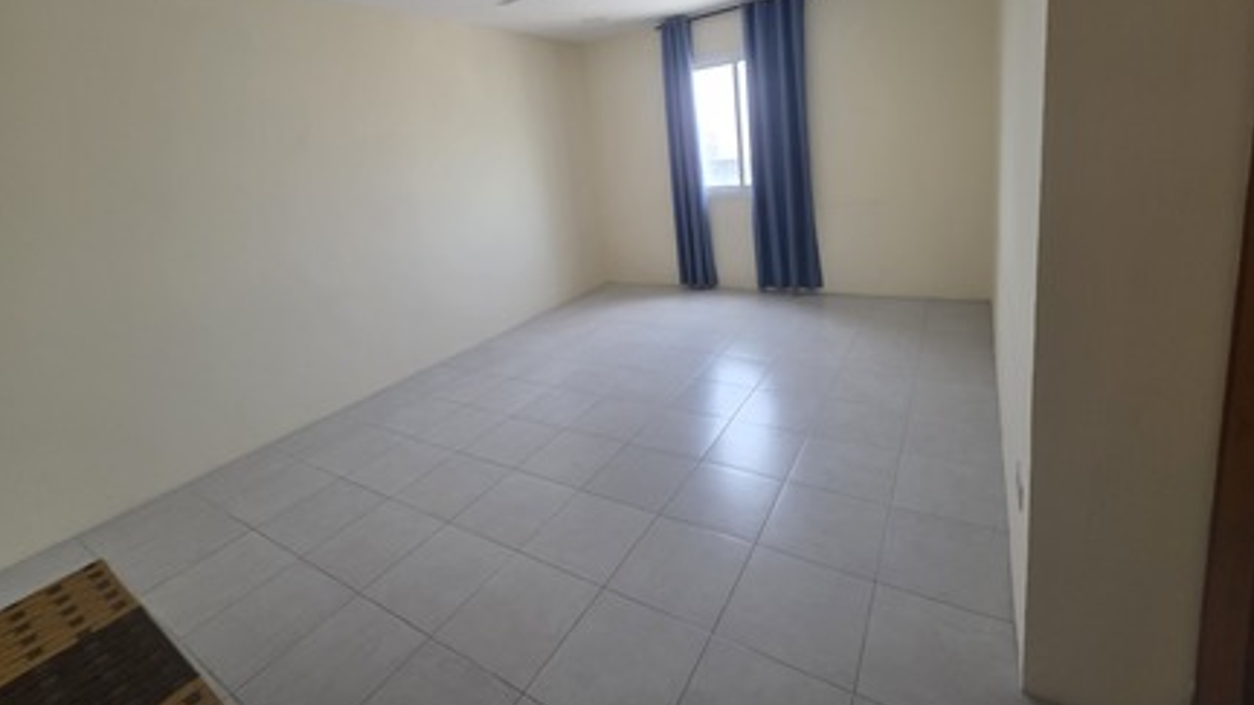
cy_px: 248
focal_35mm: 15
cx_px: 631
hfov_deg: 103.0
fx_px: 499
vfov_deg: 69.0
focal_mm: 2.2
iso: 160
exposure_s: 1/50
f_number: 1.9
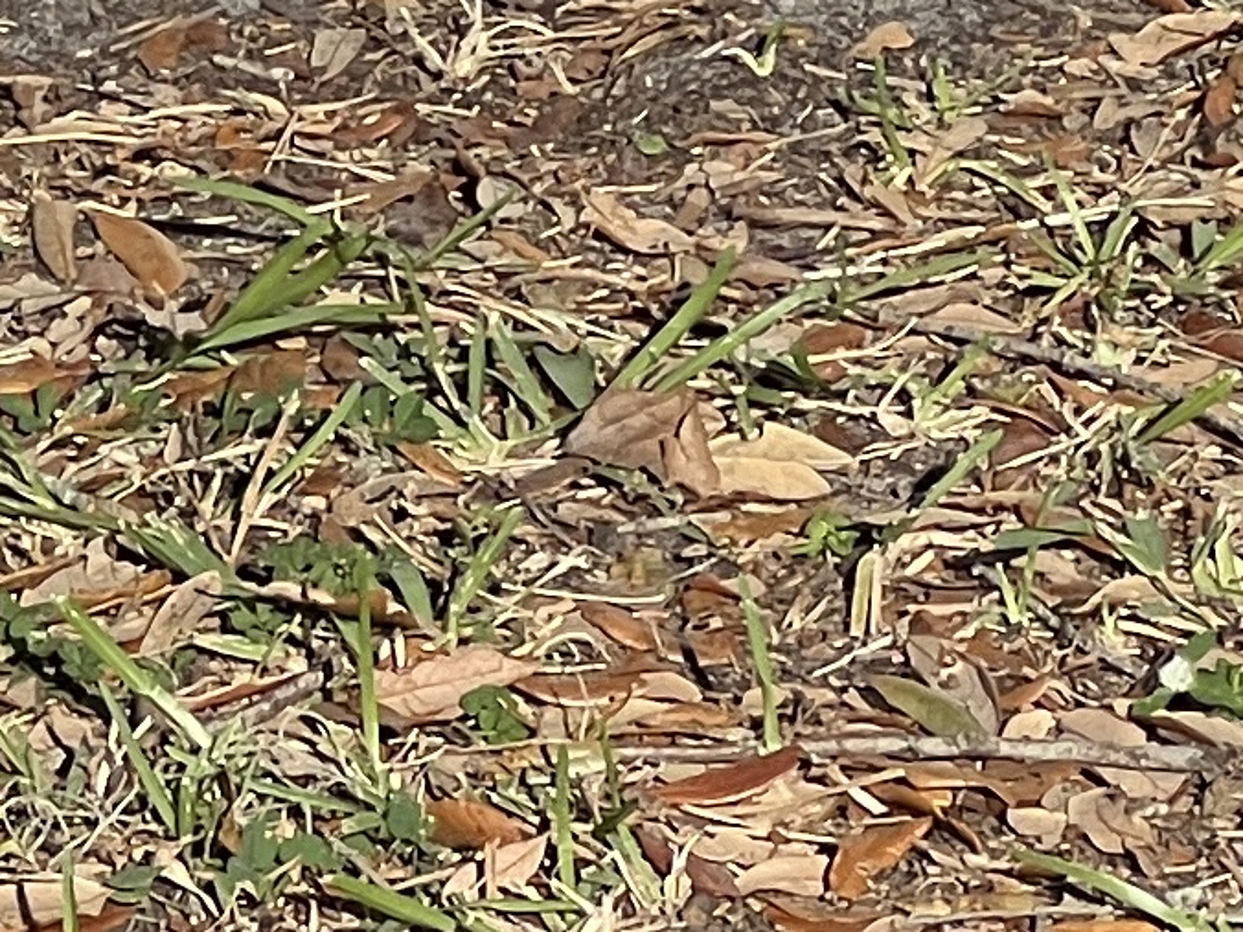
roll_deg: +0.4
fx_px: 16482
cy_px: -713
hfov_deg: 4.3
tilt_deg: -14.2
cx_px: 228
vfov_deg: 3.2
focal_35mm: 459
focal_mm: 9
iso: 32
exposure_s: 1/1597
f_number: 2.8
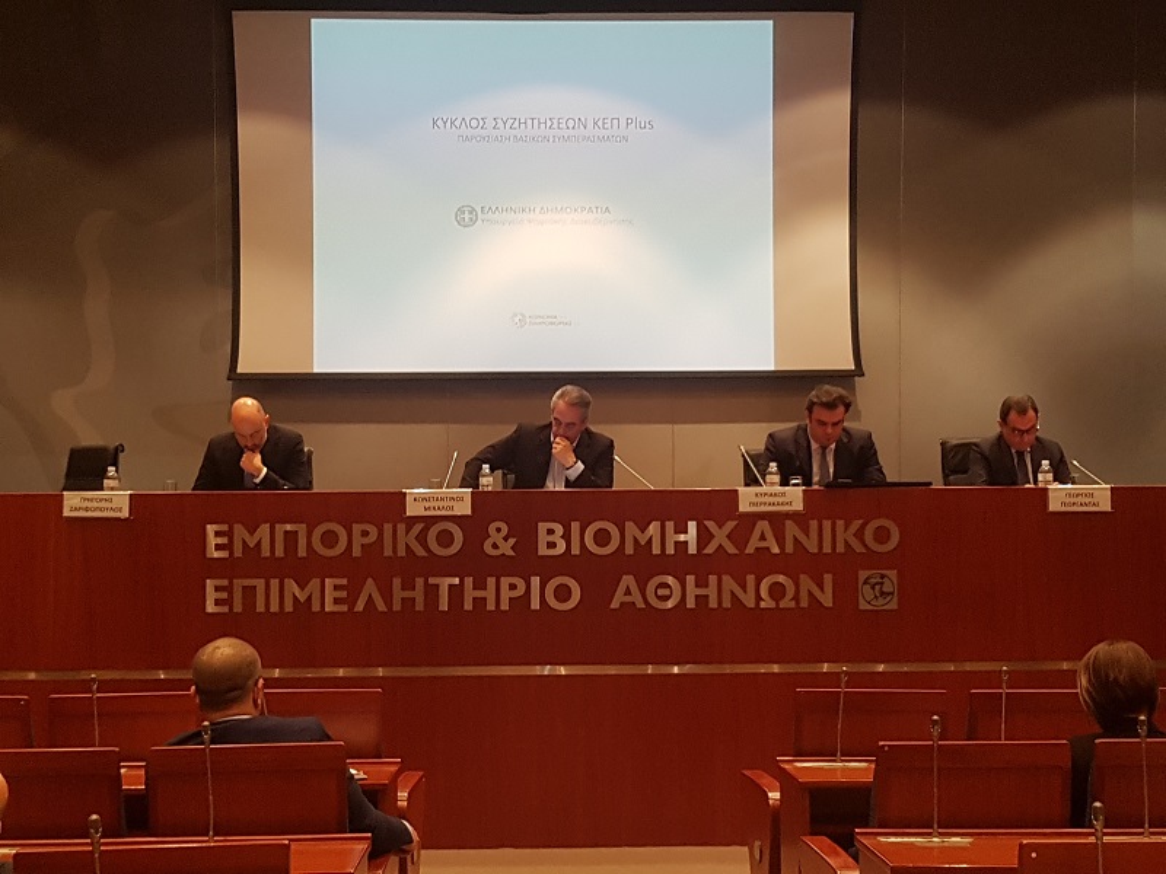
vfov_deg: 53.1
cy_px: 437
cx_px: 583
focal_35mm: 26
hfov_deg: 67.3
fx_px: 876
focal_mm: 4.2
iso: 160
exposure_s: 1/50
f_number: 1.7
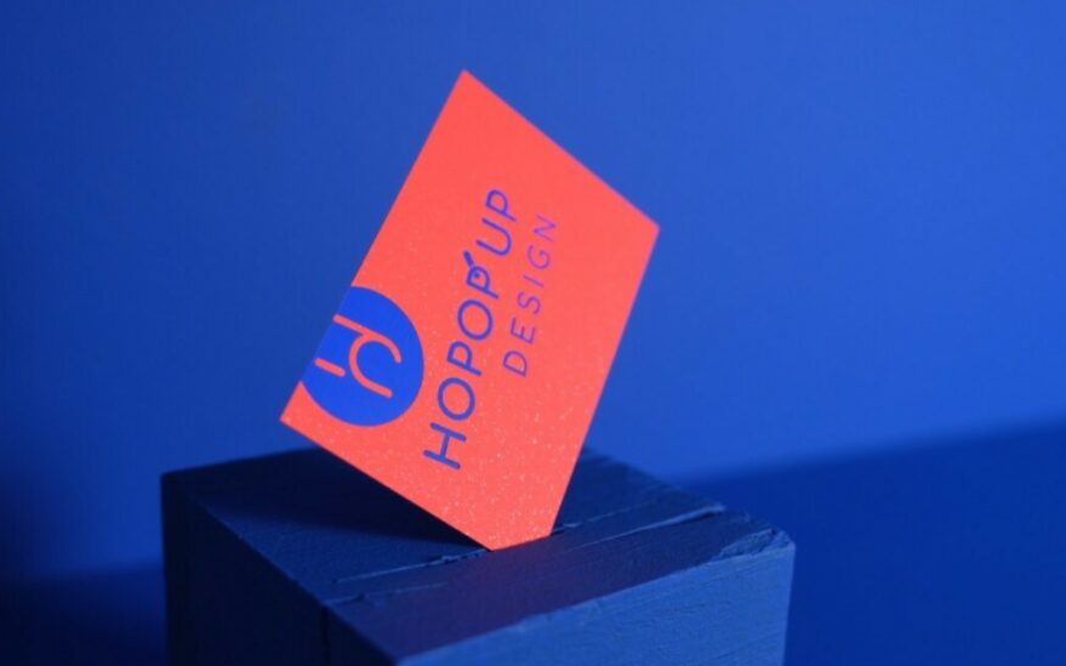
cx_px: 525
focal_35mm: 38
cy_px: 355
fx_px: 1104
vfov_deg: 33.6
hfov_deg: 51.5
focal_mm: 21.3
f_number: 2.8
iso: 400
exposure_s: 1/45
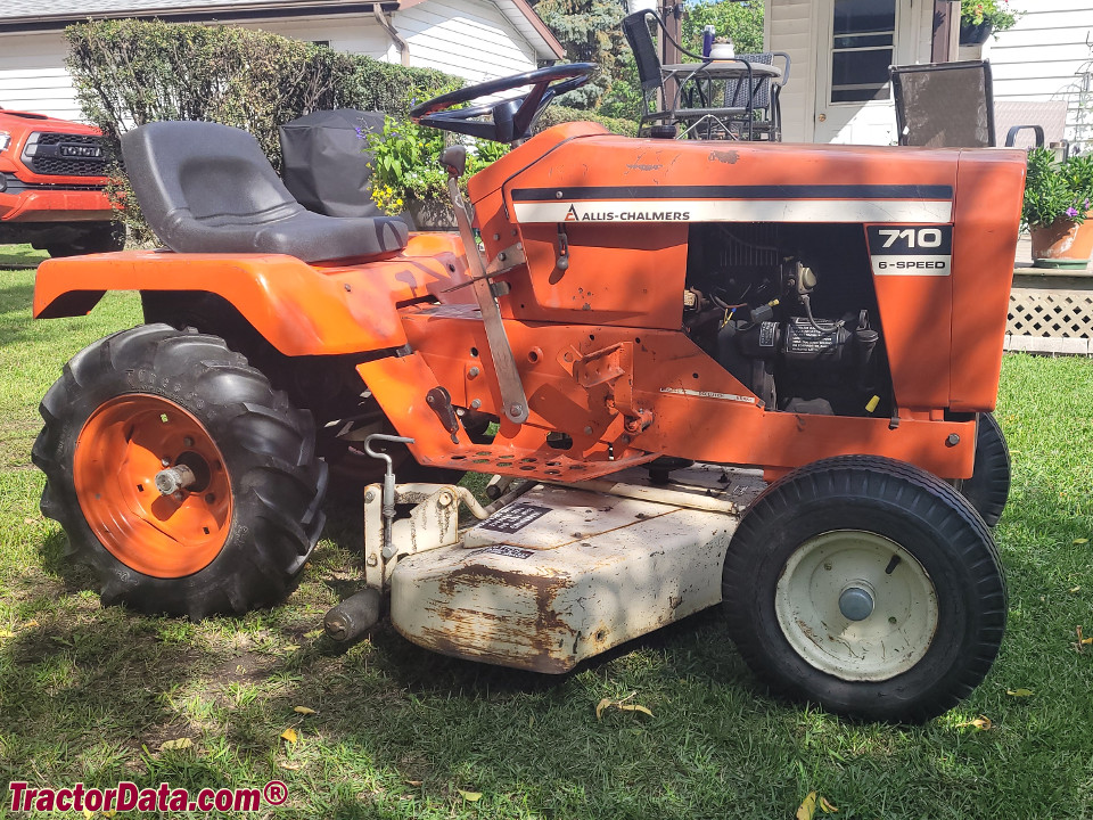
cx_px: 546
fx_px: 821
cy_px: 410
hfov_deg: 67.3
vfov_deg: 53.1
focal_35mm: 26
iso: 40
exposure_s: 1/1081
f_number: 1.8
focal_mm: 5.4
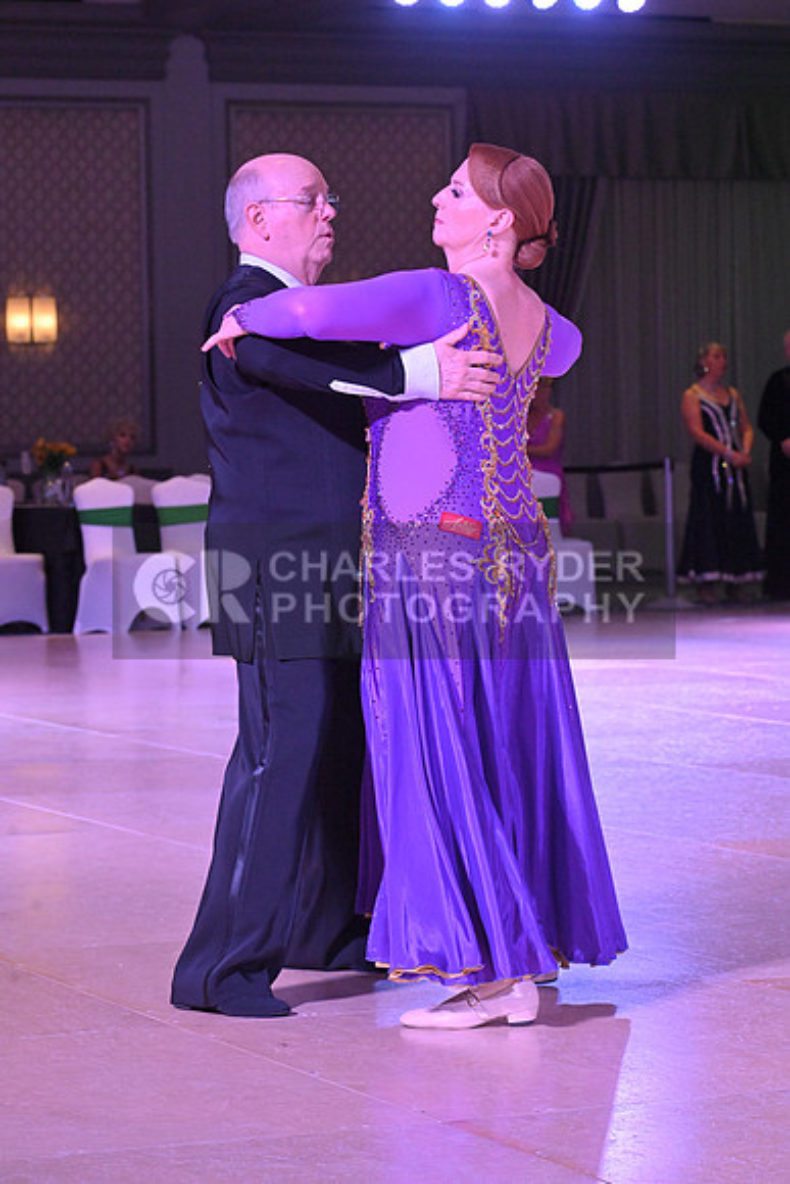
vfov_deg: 17.6
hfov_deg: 11.8
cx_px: 395
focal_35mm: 116
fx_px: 3816
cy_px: 592
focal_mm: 116
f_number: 9
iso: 6400
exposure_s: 1/400
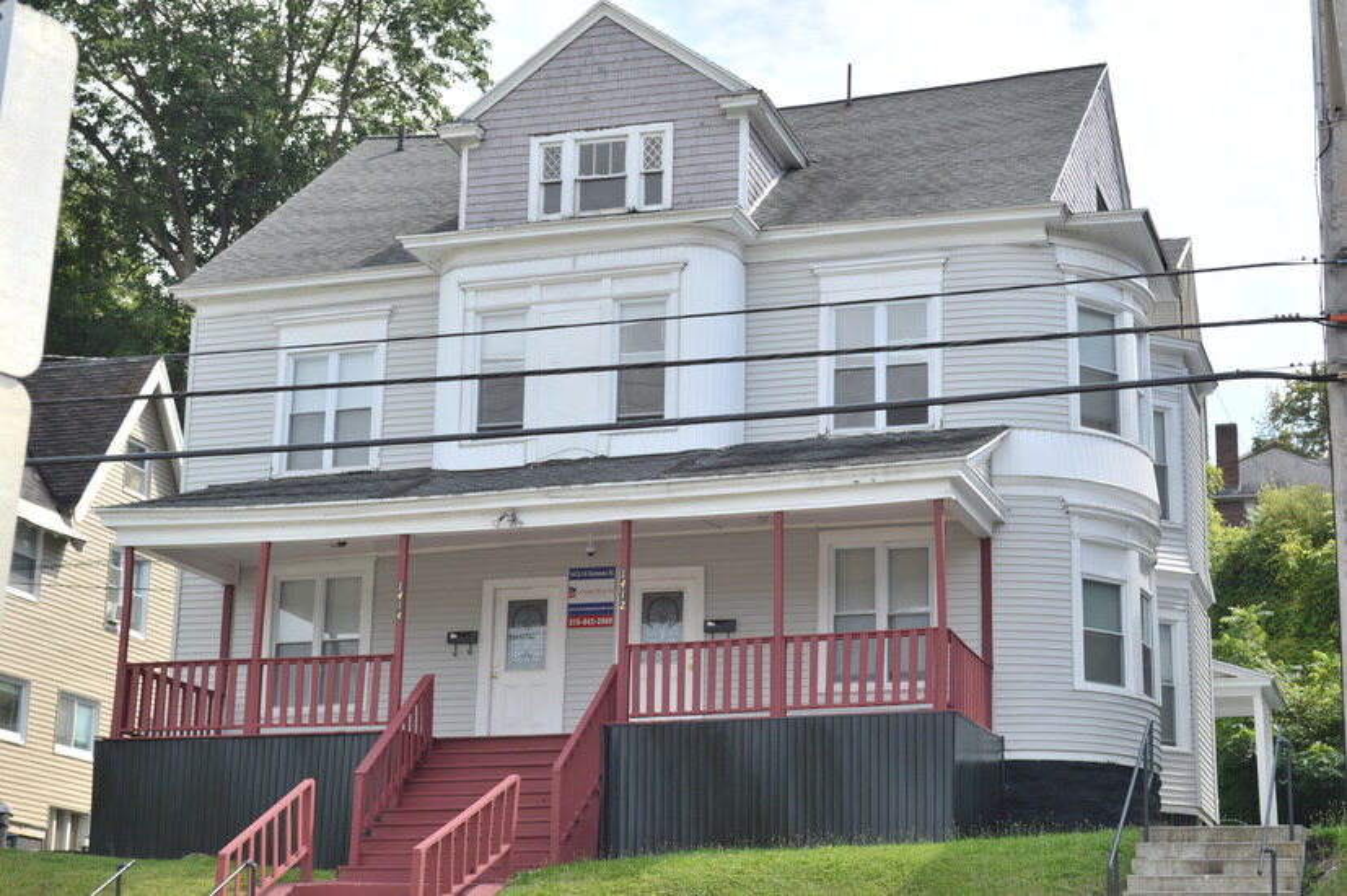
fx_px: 2524
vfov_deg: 20.1
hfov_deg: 29.9
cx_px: 674
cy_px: 448
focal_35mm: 68
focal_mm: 45
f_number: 8
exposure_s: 1/250
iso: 100
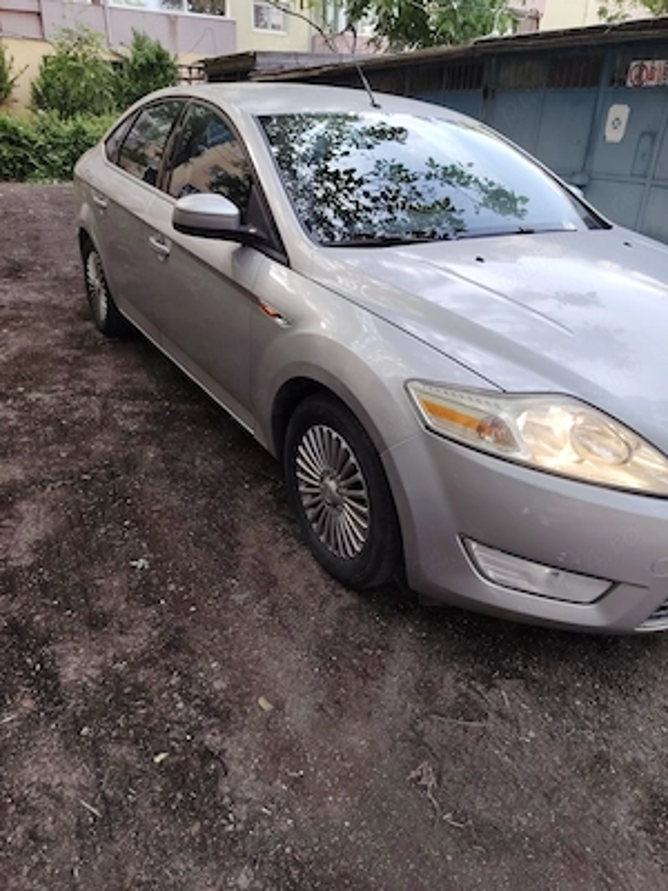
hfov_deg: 56.8
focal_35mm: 24
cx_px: 334
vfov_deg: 71.6
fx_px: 618
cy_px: 446
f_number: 1.75
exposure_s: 1/107
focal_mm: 5.25
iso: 100
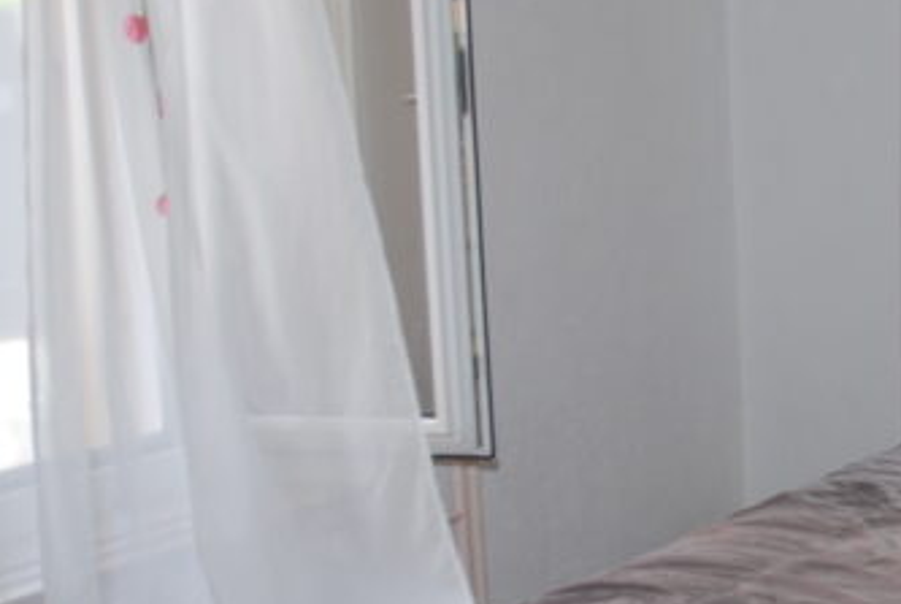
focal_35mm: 83
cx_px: 906
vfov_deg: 16.5
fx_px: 2080
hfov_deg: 23.4
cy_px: 418
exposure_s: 1/80
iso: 200
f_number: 4.5
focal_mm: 18
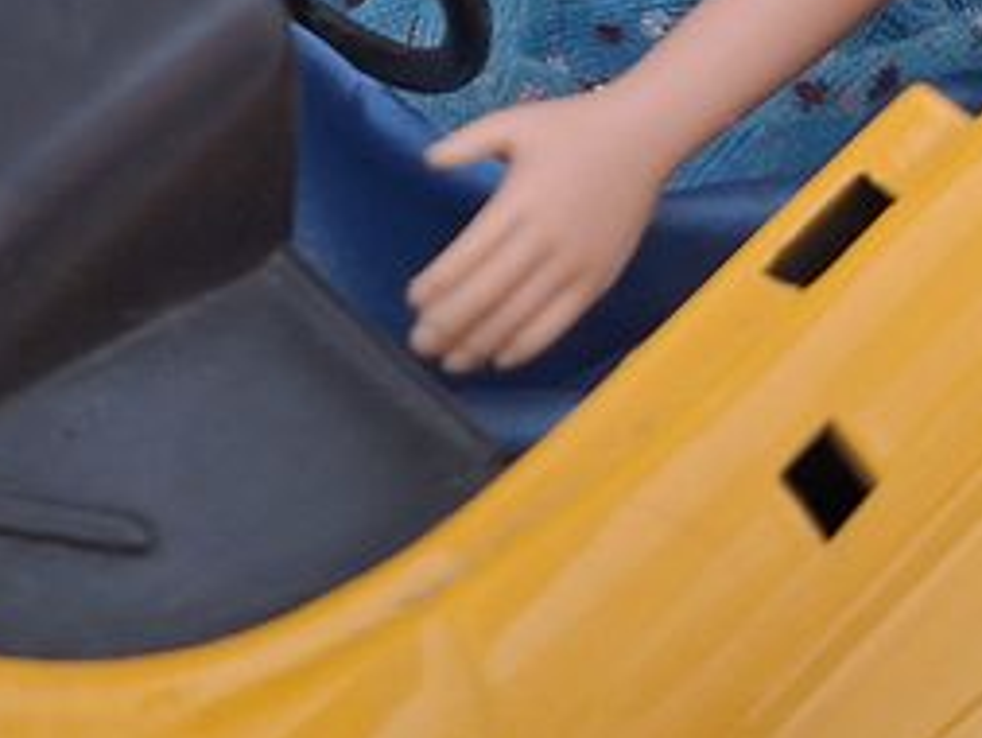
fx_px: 2583
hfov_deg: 21.3
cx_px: 221
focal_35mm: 91
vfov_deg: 14.5
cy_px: -555
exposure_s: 1/25
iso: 250
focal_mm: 5.54
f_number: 1.8
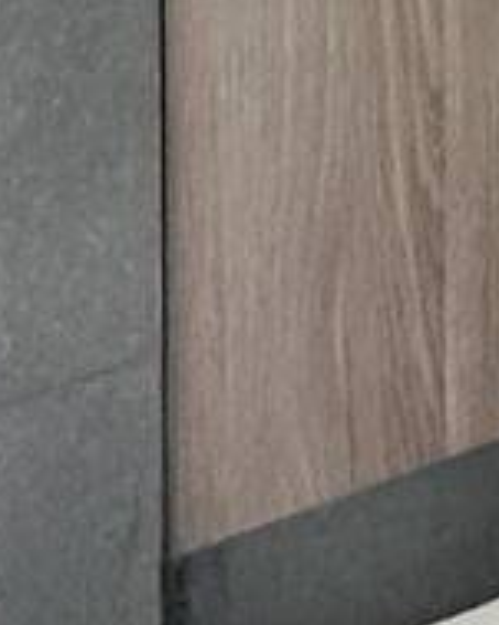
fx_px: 1441
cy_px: -999
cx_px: 1081
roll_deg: -1.1
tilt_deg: +0.2
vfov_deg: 13.7
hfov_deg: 14.9
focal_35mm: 78
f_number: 2.2
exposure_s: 1/60
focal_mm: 2.22
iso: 400
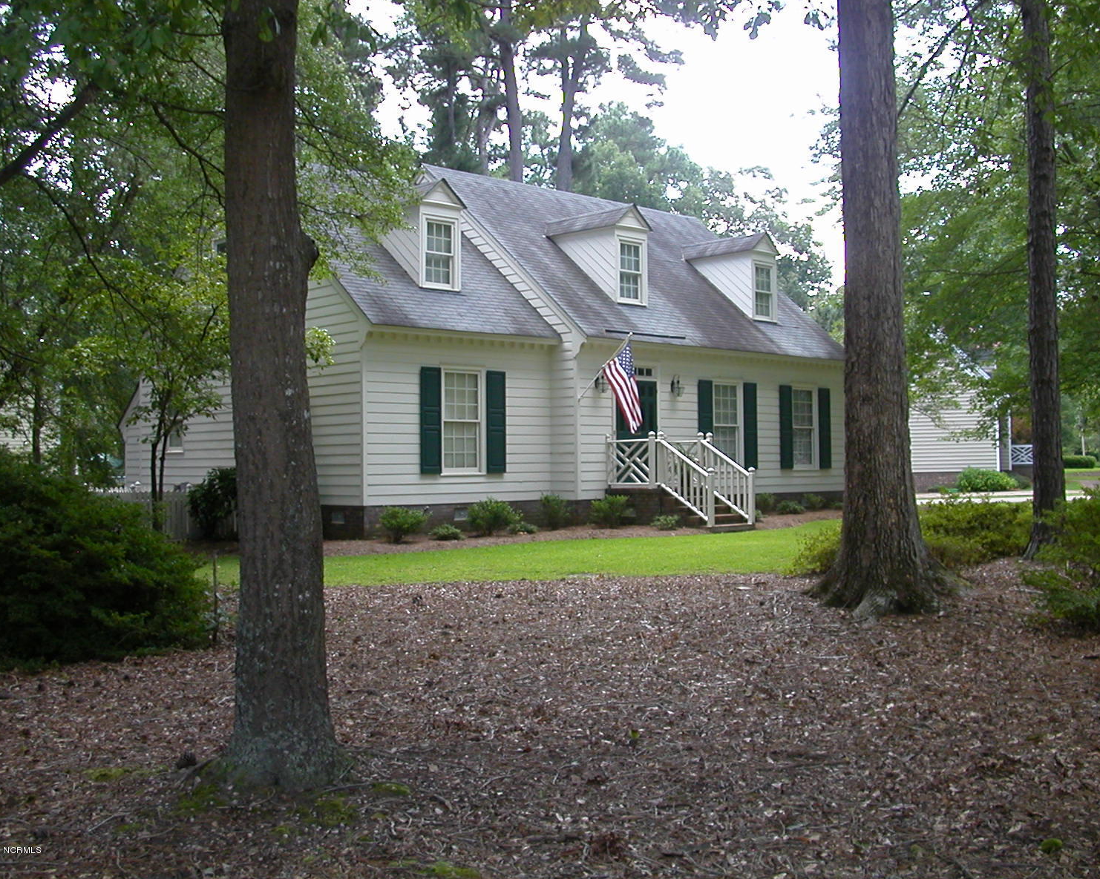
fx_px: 1269
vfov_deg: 38.2
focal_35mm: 39
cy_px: 435
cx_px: 563
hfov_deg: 46.8
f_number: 2.7
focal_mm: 5.6
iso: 100
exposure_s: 1/171
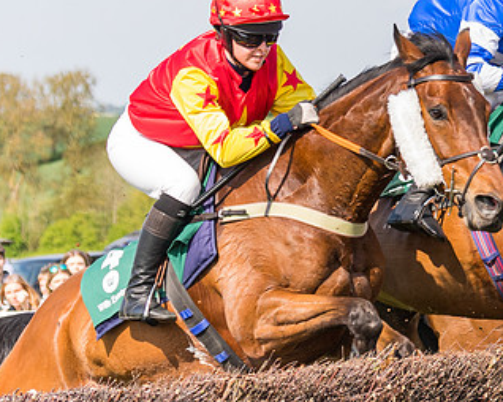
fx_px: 3541
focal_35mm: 238
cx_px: 548
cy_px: 217
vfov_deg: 6.5
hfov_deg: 8.1
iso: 400
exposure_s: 1/2500
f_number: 4
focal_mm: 70
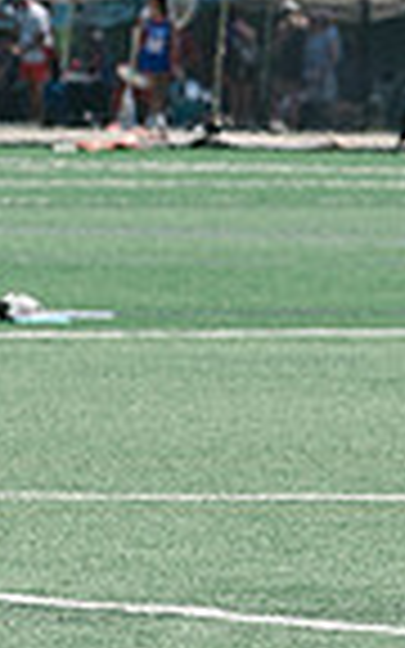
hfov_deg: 1.4
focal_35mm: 943
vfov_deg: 2.2
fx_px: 16653
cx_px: 843
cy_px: -279
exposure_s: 1/2000
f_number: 5.6
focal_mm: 165
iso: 400
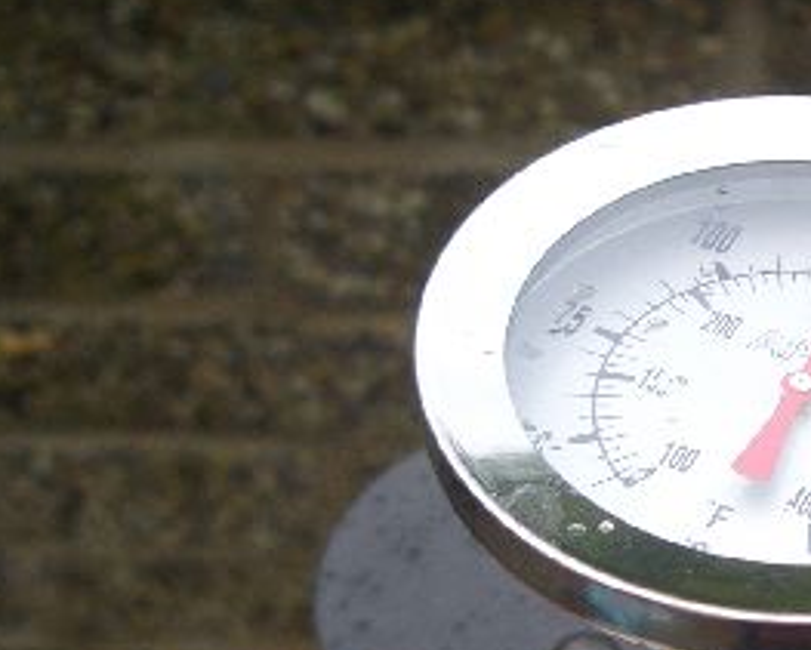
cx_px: 870
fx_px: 1994
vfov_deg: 18.5
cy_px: 450
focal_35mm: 83
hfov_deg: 21.9
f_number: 2.6
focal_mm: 5.8
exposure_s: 1/160
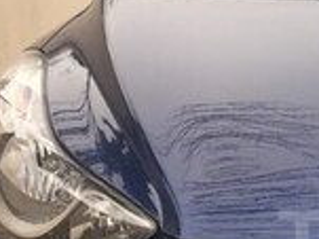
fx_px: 1169
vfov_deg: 11.5
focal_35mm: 127
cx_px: 494
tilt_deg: -15.9
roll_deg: -2.0
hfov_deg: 14.4
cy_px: 240
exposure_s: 1/237
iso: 32
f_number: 2.2
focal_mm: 4.15
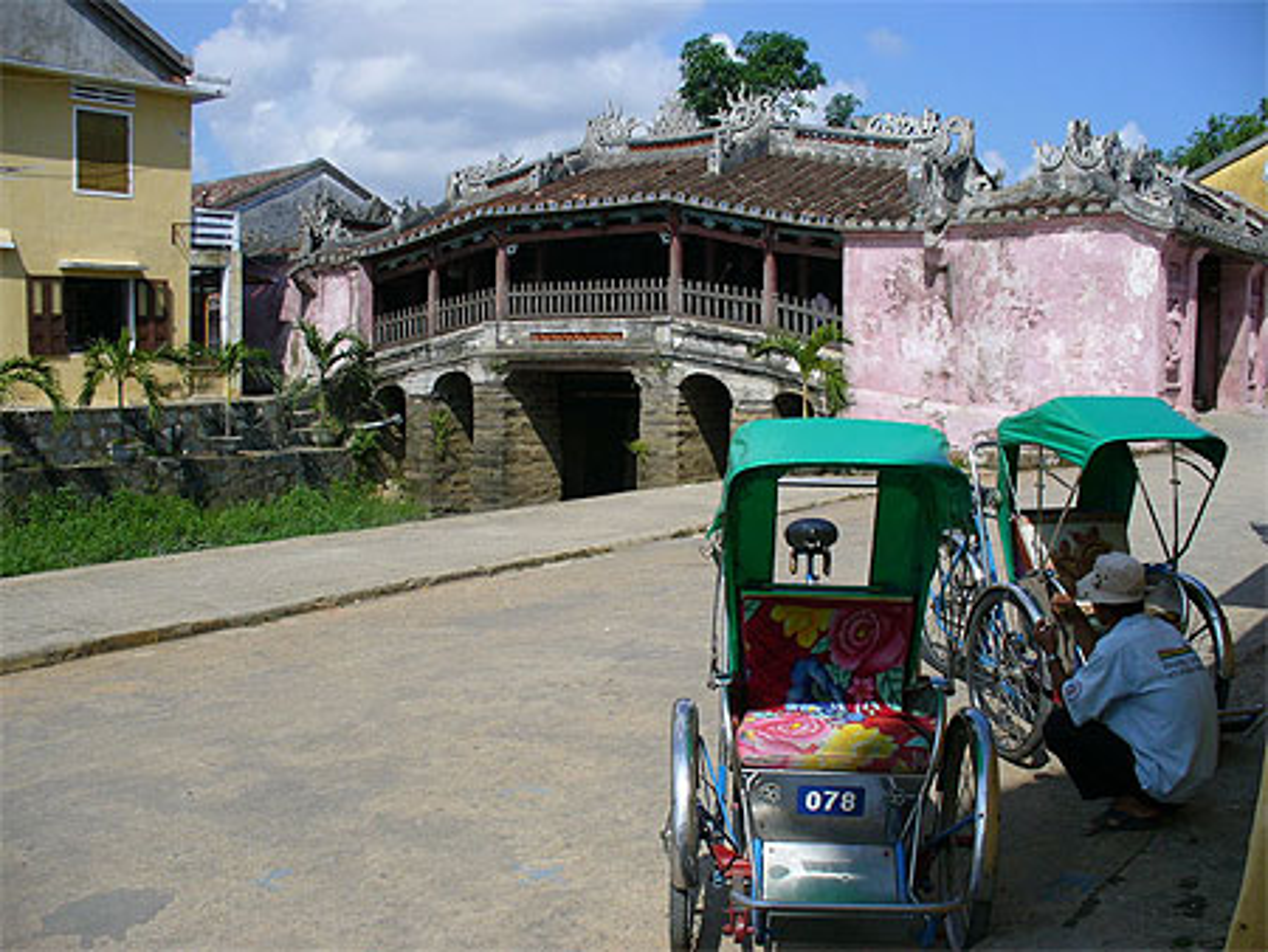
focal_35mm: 37
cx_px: 634
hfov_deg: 50.1
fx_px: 1356
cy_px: 476
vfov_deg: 38.7
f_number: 5.6
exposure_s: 1/500
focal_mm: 6.1
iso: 80
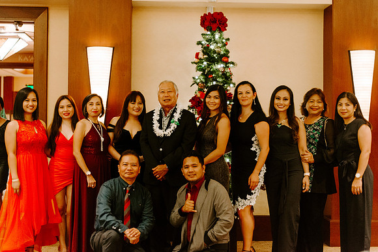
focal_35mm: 53
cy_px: 121
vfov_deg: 25.7
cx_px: 180
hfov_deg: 37.7
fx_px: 553
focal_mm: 50
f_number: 2
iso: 2000
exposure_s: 1/100
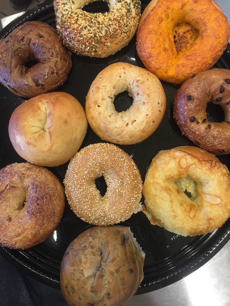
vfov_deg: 61.7
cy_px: 153
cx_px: 115
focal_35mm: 29
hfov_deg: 48.2
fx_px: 257
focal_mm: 4.15
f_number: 2.2
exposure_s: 1/15
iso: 50
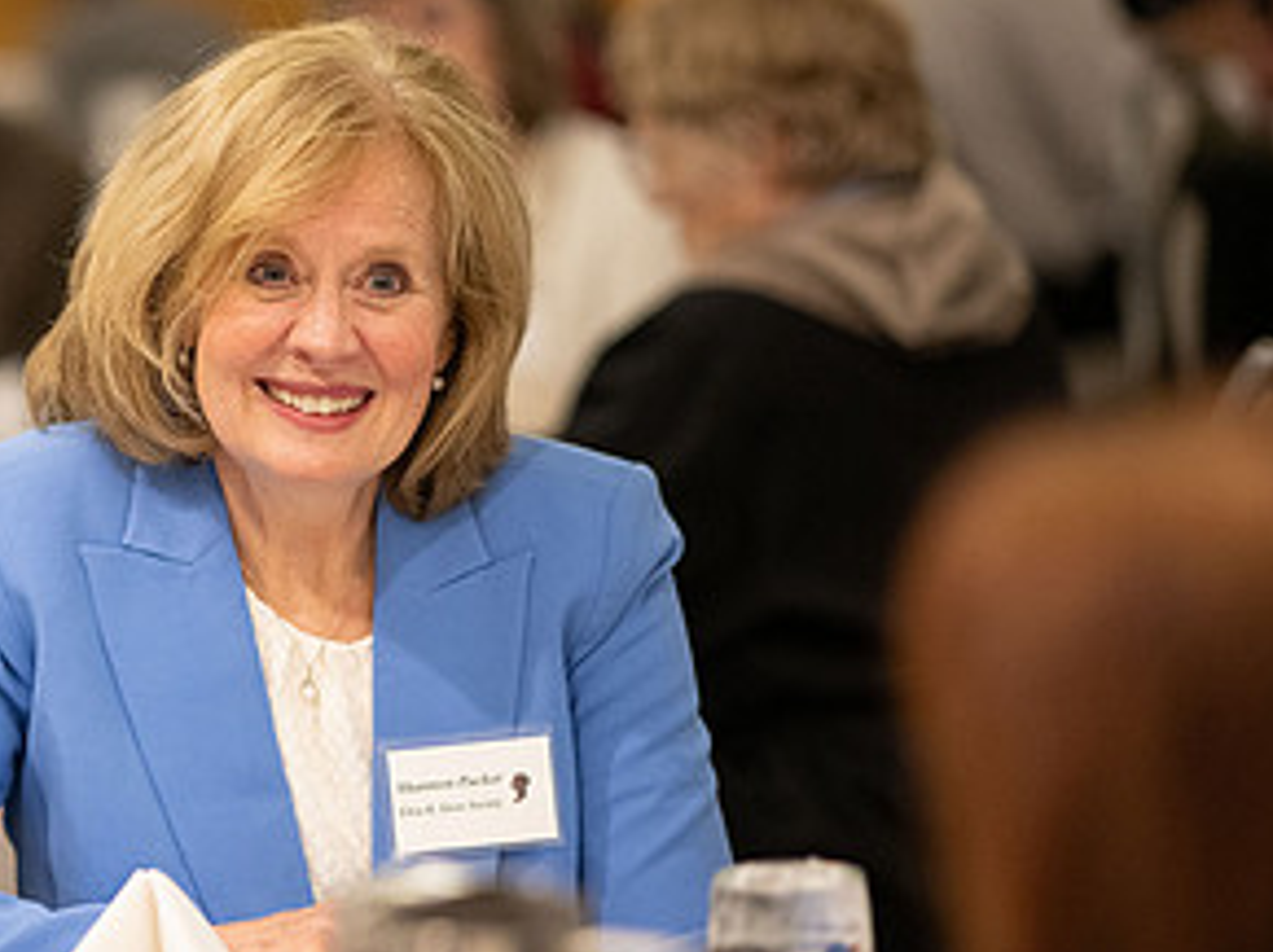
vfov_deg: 7.3
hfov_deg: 9.7
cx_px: 61
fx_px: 7422
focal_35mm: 202
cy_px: 564
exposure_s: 1/400
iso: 2000
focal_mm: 105
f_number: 1.4
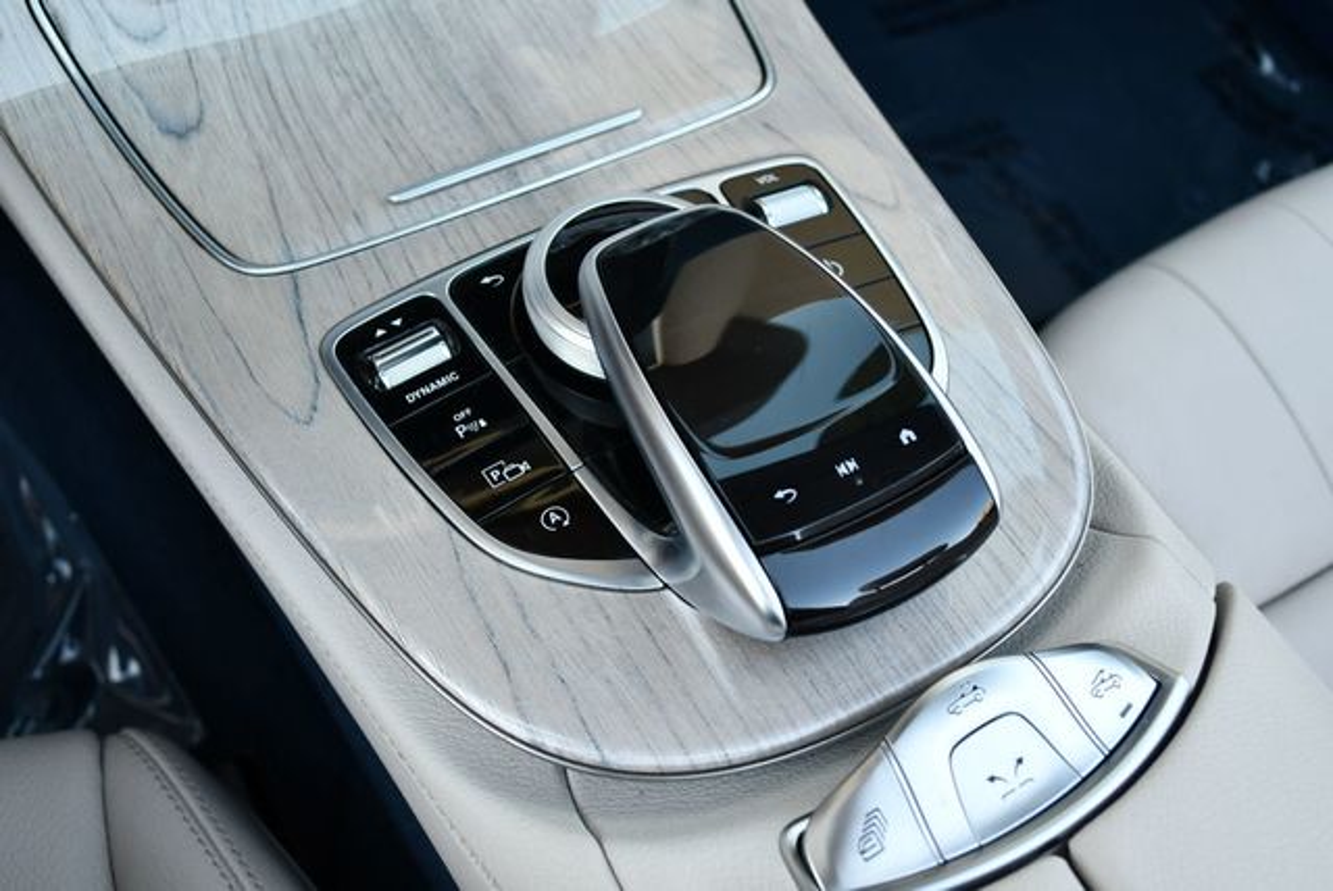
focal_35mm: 36
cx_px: 666
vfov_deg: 36.9
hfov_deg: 53.1
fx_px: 1334
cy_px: 446
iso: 560
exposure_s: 1/250
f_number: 3.5
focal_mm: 18
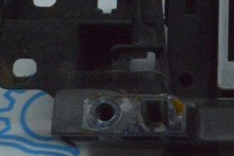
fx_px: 1247
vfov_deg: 7.1
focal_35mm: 192
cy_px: 11
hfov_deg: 10.3
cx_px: 384
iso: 6400
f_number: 29
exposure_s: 1/80
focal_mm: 28
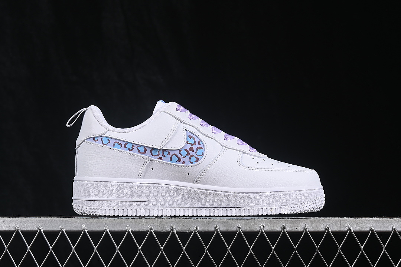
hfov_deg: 27.0
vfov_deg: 18.2
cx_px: 200
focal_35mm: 75
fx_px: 835
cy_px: 134
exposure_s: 1/80
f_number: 8
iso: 160
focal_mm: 50
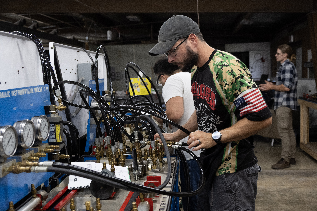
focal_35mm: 43
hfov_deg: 45.4
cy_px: 106
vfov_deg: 31.2
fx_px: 379
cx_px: 158
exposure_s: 1/125
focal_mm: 43
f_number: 5.3
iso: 2200
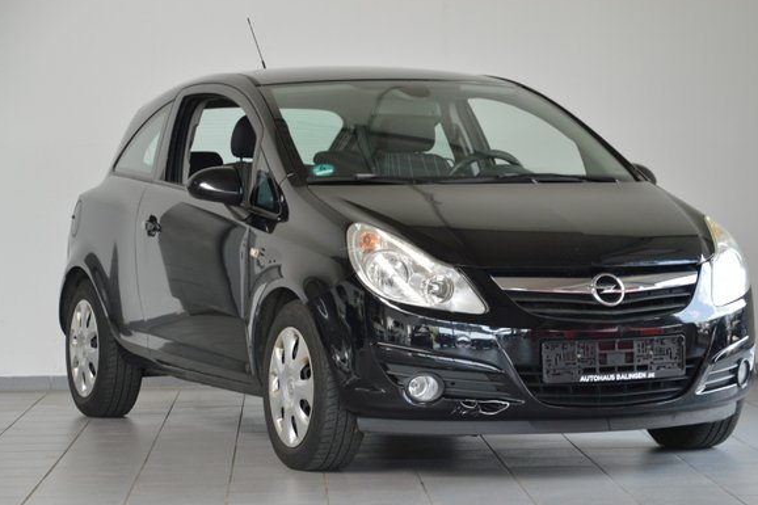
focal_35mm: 125
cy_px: 270
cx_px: 413
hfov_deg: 16.4
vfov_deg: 11.0
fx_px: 2622
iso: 500
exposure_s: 1/60
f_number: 5.3
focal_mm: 75
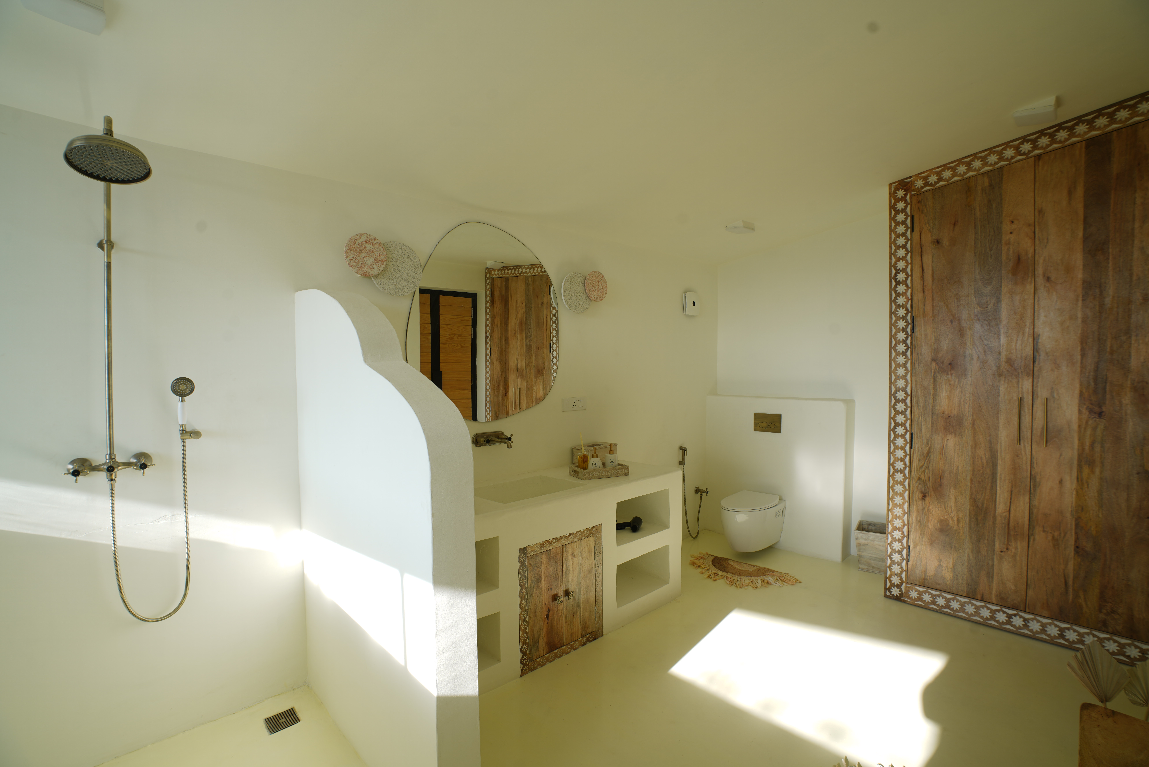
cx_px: 574
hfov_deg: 96.7
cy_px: 384
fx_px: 511
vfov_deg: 73.8
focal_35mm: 16
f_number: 8
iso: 50
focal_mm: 16
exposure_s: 1/15
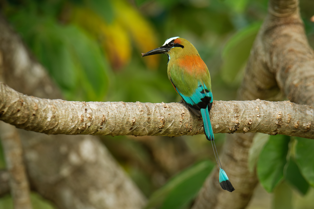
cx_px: 157
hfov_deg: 3.0
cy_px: 104
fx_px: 6018
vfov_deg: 2.0
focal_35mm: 690
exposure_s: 1/500
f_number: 7.1
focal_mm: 460
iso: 1000
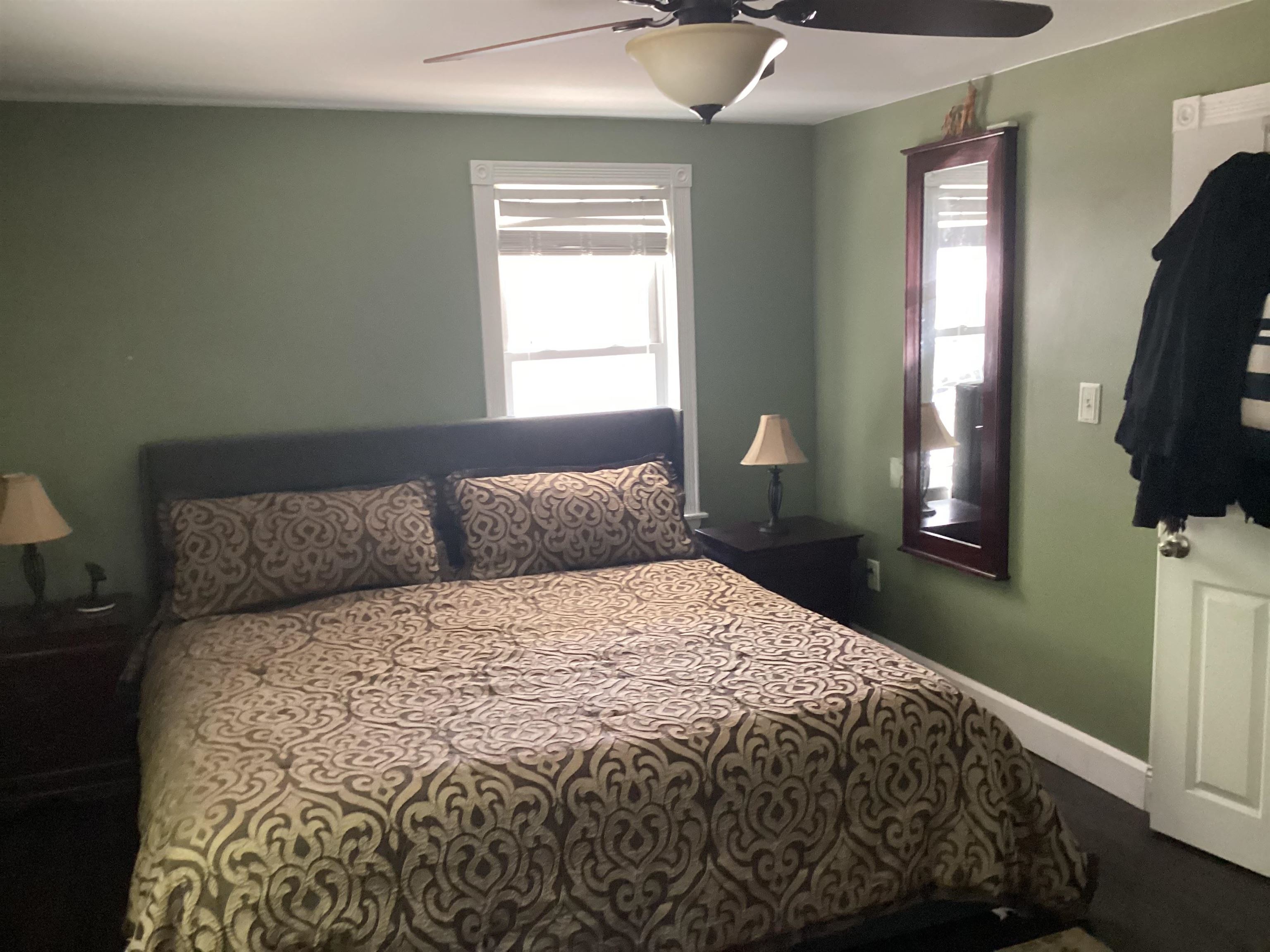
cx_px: 635
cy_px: 476
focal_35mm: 31
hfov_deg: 58.4
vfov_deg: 45.4
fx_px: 1137
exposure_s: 1/50
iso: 400
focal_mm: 3.3
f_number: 2.4
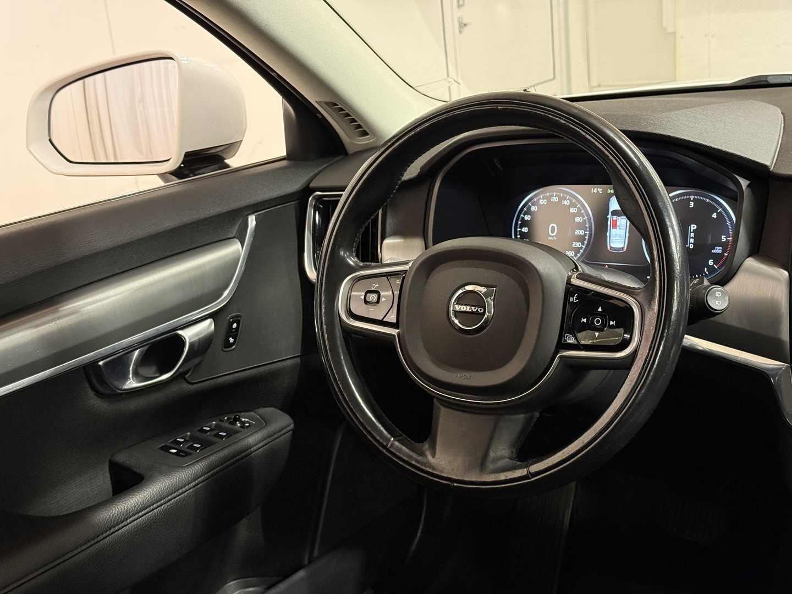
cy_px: 297
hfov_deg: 39.7
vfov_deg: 30.3
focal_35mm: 48
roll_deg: +5.6
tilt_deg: -15.4
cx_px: 396
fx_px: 1098
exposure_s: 1/39
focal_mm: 6.76
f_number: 1.78
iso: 500
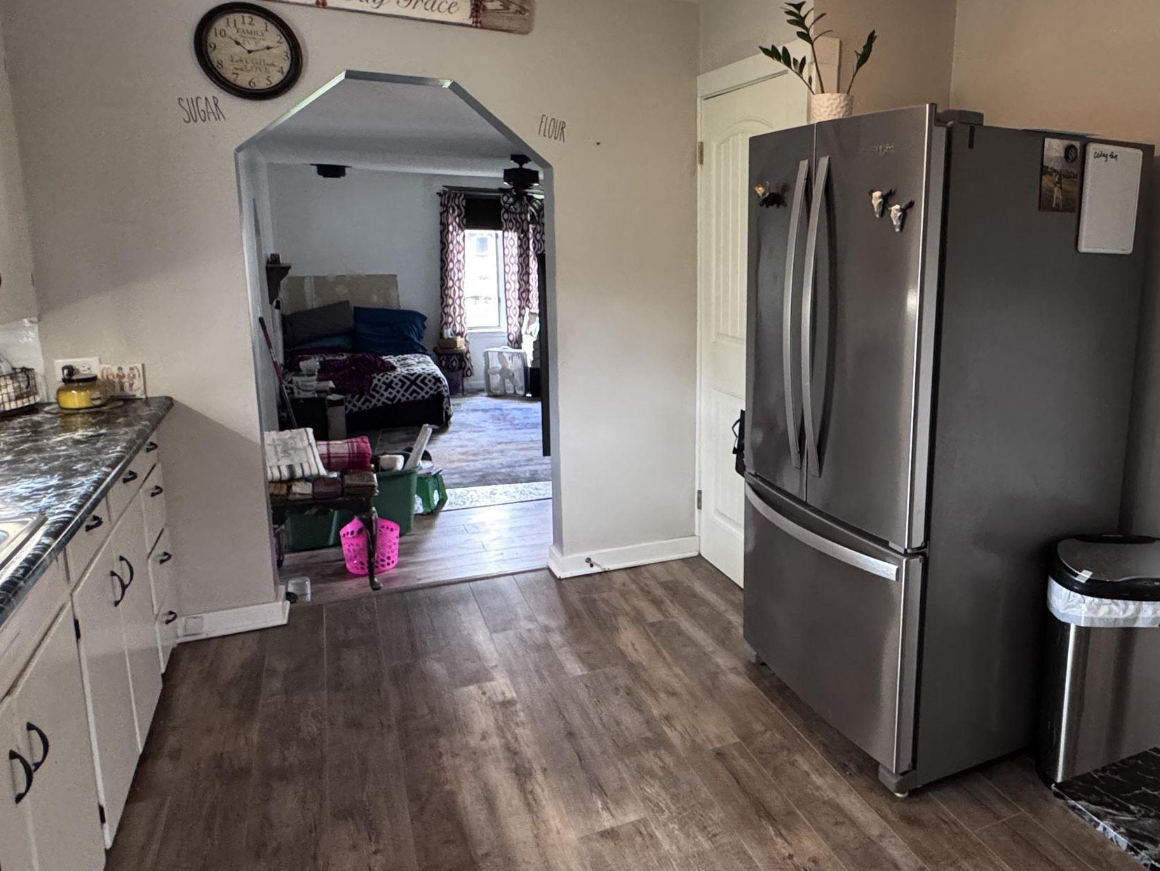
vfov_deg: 53.0
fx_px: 871
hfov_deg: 65.1
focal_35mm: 26
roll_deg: -1.7
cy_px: 404
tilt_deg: -11.2
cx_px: 793
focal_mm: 2.22
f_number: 2.2
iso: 500
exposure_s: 1/60
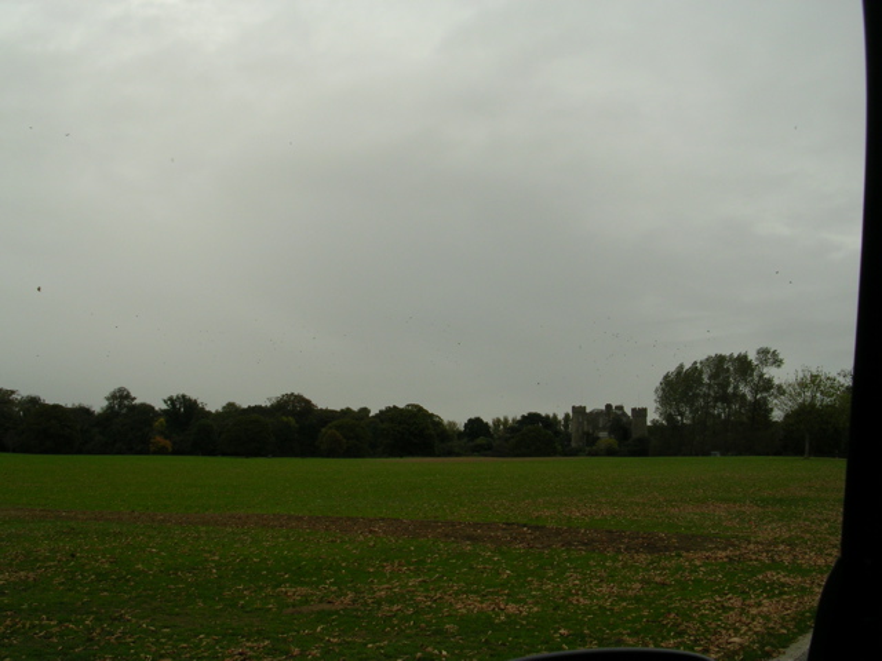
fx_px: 968
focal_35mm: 38
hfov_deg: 49.0
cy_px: 330
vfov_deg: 37.7
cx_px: 441
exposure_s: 1/156
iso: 50
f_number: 5.6
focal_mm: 5.8
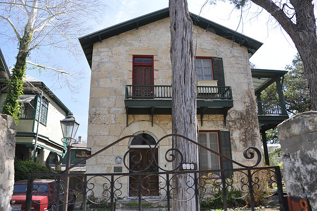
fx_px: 237
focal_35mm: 27
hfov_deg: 67.5
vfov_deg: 47.8
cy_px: 106
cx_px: 158
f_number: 8
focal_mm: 18
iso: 200
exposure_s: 1/60
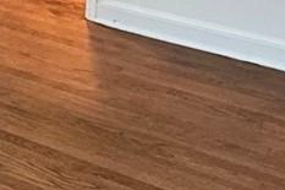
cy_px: -59
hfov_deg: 19.1
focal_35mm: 100
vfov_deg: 13.2
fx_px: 791
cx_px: -68
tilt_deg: -17.9
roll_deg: +0.3
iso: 500
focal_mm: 2.22
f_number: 2.2
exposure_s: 1/60
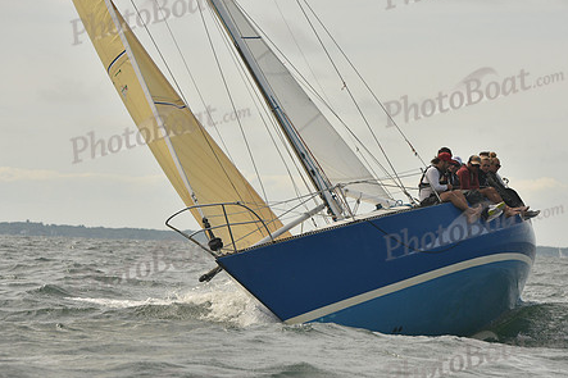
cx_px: 318
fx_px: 3202
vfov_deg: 6.8
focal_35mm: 203
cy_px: 179
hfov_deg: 10.1
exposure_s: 1/1000
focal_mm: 155
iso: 320
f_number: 6.3
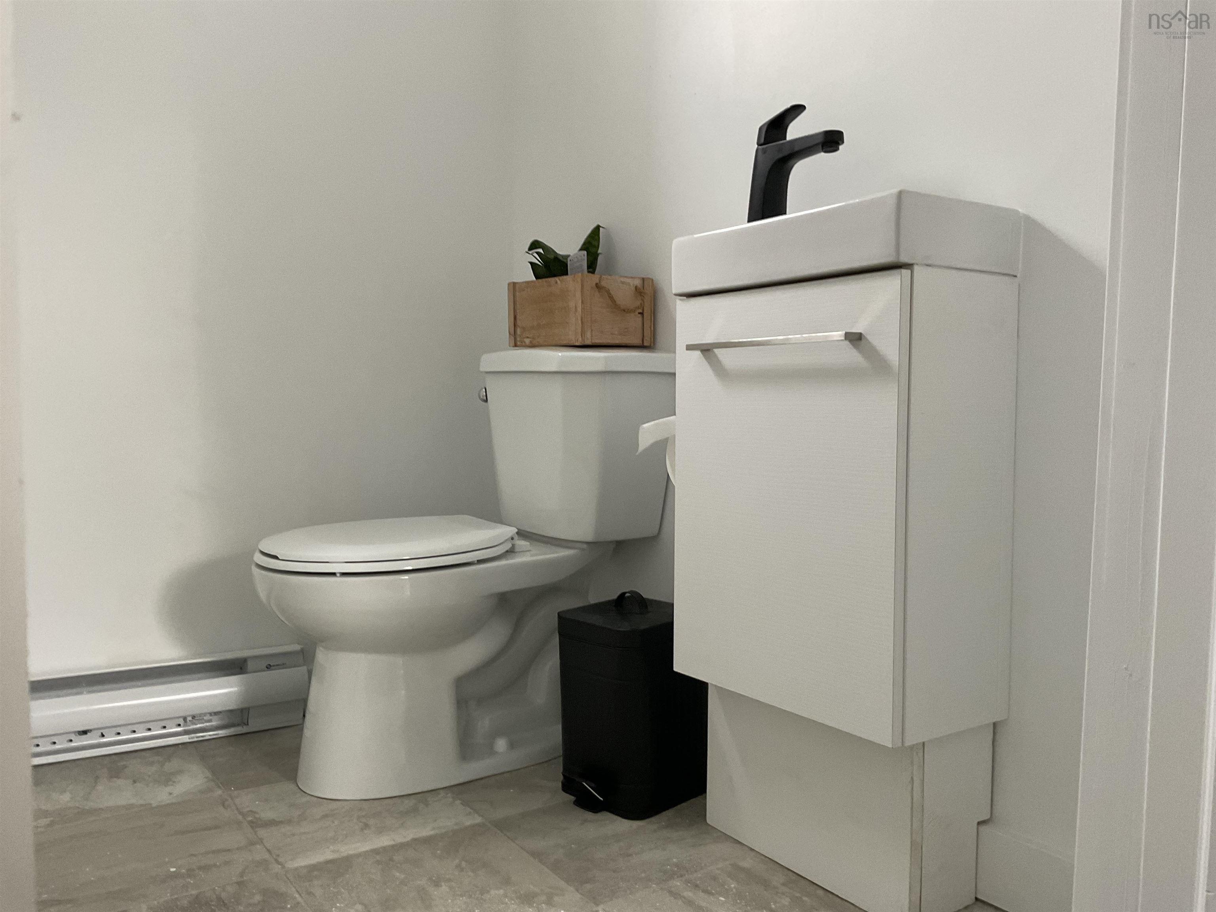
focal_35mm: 29
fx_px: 1019
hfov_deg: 61.7
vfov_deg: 48.2
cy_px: 456
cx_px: 608
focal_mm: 3
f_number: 1.8
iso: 80
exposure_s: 1/60
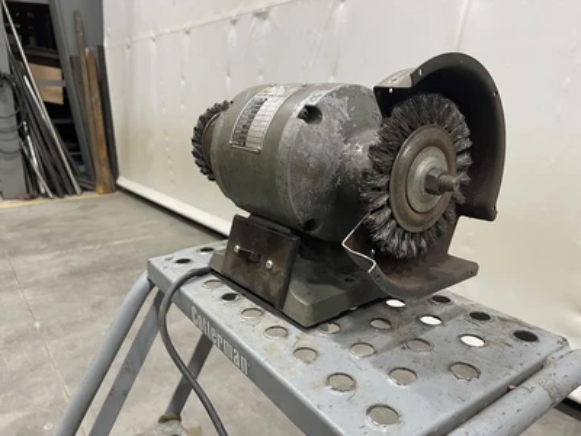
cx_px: 290
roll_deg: +0.2
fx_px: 420
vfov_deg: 54.9
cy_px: 218
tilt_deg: -14.8
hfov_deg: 69.4
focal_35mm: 25
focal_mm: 5.1
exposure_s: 1/60
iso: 320
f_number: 1.6
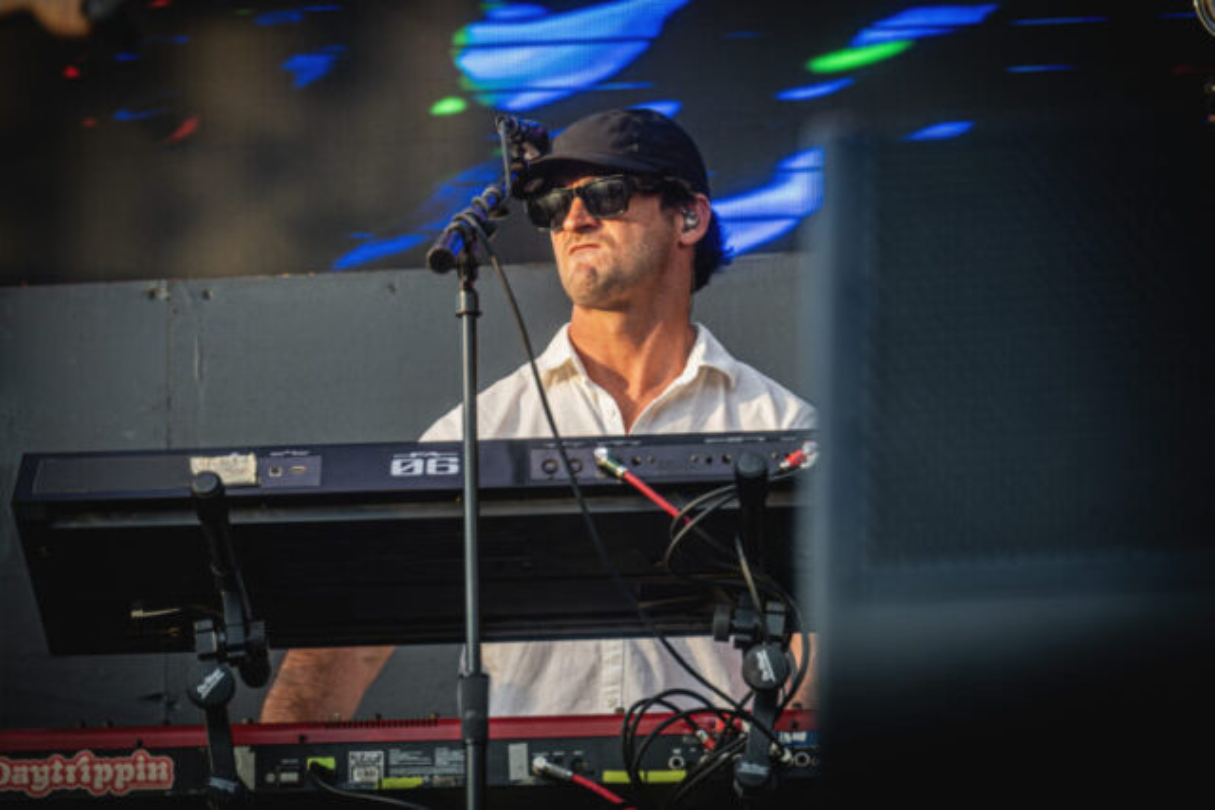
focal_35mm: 220
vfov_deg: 6.2
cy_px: 405
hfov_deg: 9.4
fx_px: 7426
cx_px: 608
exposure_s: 1/80
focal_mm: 220
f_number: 8
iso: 500
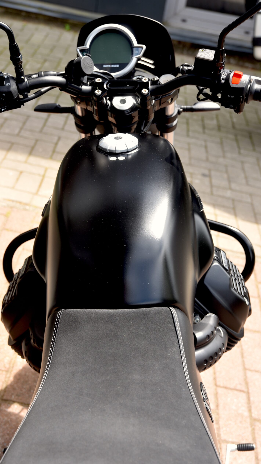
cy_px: 235
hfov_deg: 23.5
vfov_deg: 40.6
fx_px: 628
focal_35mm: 51
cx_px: 130
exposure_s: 1/125
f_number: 5.6
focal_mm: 48
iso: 100
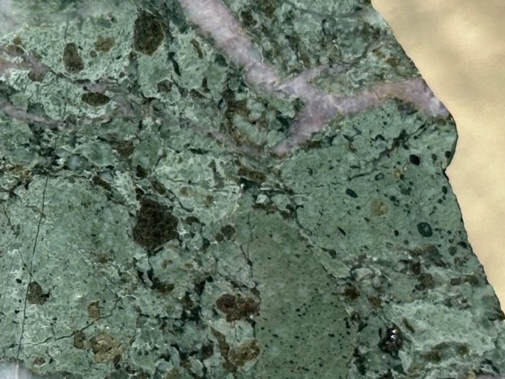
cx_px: -152
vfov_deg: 8.5
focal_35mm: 174
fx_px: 2539
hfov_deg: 11.1
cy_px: 301
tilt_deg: -69.6
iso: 32
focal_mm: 5.96
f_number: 1.6
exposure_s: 1/1437
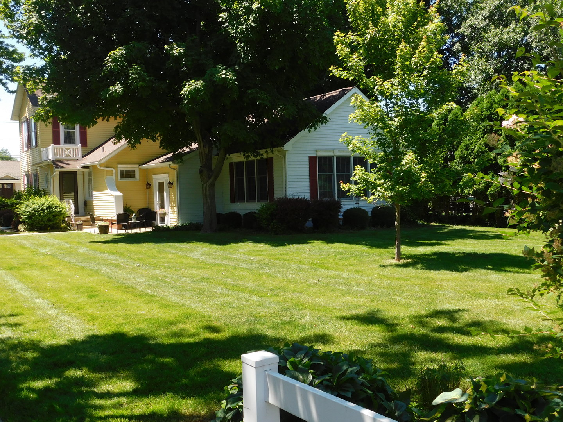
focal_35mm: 36
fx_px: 586
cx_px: 282
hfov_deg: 51.4
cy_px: 211
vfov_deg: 39.7
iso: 125
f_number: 3.5
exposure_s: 1/400
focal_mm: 6.3
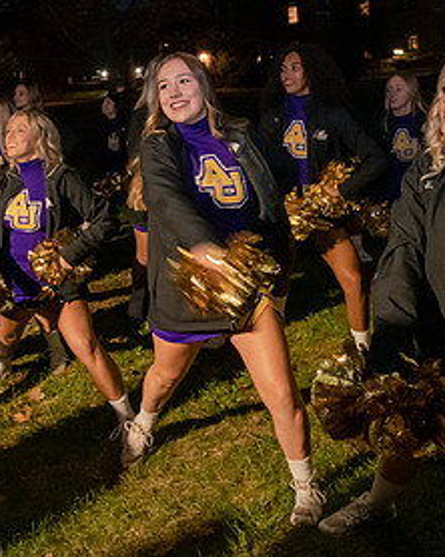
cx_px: 166
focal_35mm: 47
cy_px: 189
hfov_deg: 31.9
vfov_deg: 39.1
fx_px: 775
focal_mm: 24
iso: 6400
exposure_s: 1/40
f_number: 4.5
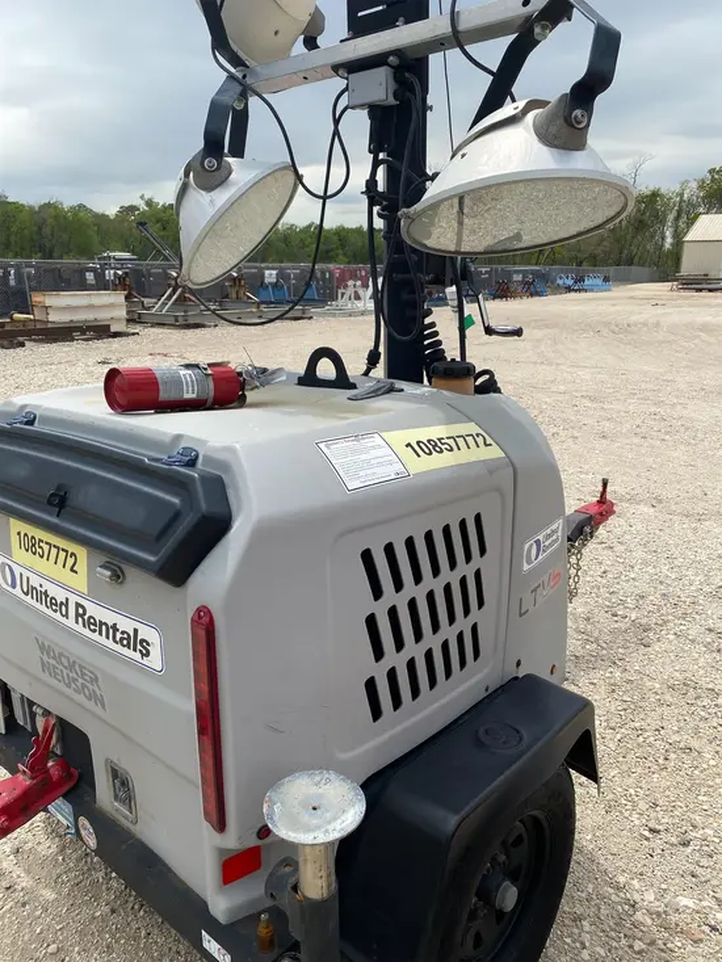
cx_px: 361
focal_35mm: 26
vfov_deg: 67.3
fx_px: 723
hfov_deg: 53.1
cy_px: 481
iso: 32
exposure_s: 1/3205
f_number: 1.8
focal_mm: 4.25
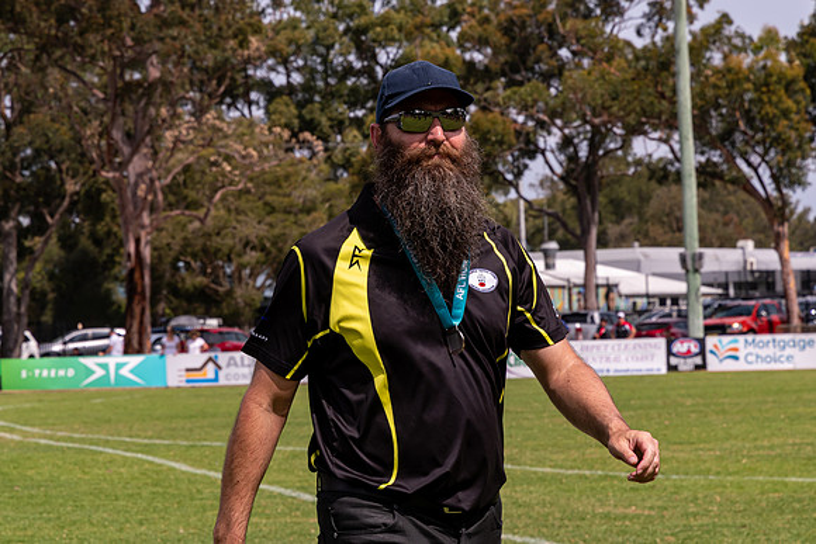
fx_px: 3237
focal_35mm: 143
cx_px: 420
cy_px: 222
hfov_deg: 14.4
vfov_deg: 9.6
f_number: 8
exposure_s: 1/640
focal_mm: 80
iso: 200
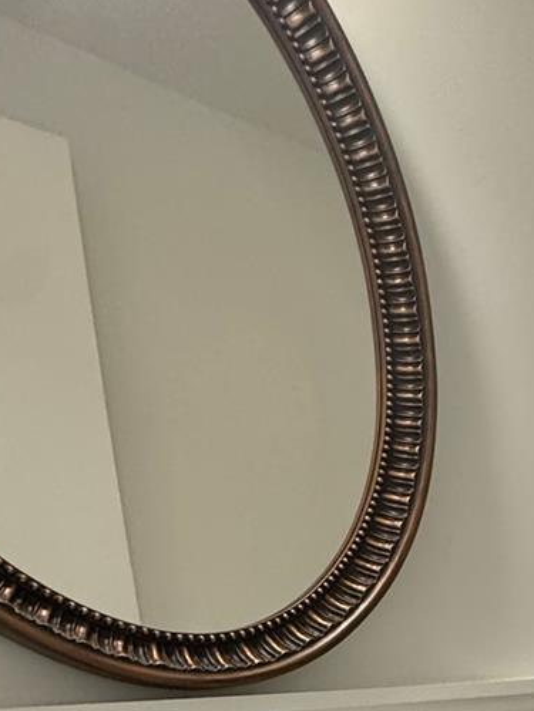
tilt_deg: -10.7
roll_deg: +2.2
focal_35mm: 43
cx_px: 713
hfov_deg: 27.4
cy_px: 813
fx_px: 884
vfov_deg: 36.0
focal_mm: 2.22
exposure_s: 1/60
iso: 500
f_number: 2.2
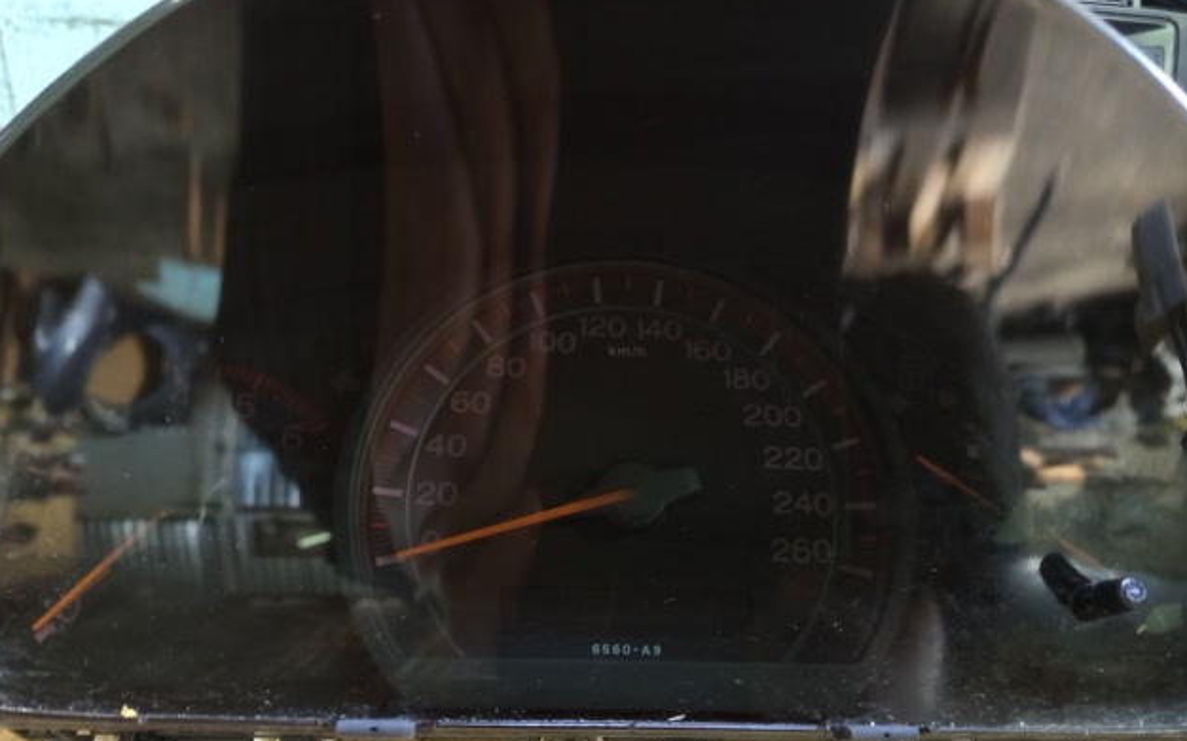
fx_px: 841
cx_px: 588
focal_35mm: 26
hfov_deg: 70.4
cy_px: 434
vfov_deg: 47.4
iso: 2320
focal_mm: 5.24
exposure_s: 1/20
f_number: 1.7
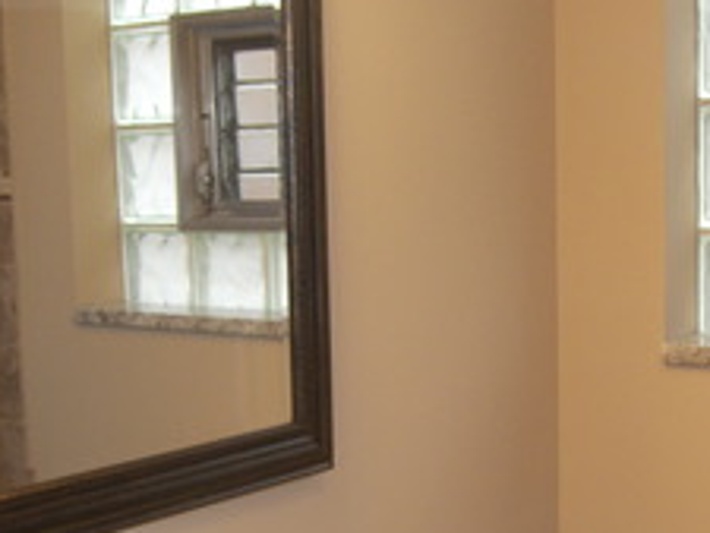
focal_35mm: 71
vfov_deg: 20.5
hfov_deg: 27.4
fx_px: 1457
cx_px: 394
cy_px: 423
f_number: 2.8
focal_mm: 5.3
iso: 80
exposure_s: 1/30
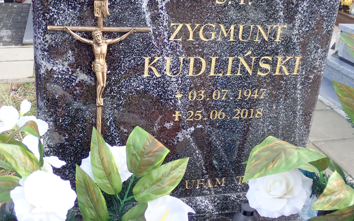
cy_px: 100
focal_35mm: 43
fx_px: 415
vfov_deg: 29.8
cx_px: 178
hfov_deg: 46.2
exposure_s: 1/250
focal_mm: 7.34
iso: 200
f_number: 2.8
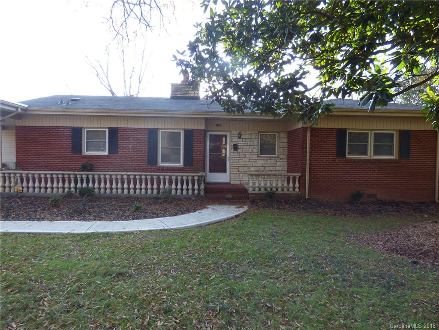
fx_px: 254
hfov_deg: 81.7
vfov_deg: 66.0
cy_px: 165
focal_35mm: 20
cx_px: 220
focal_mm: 3.58
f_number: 2.8
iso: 100
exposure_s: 1/80
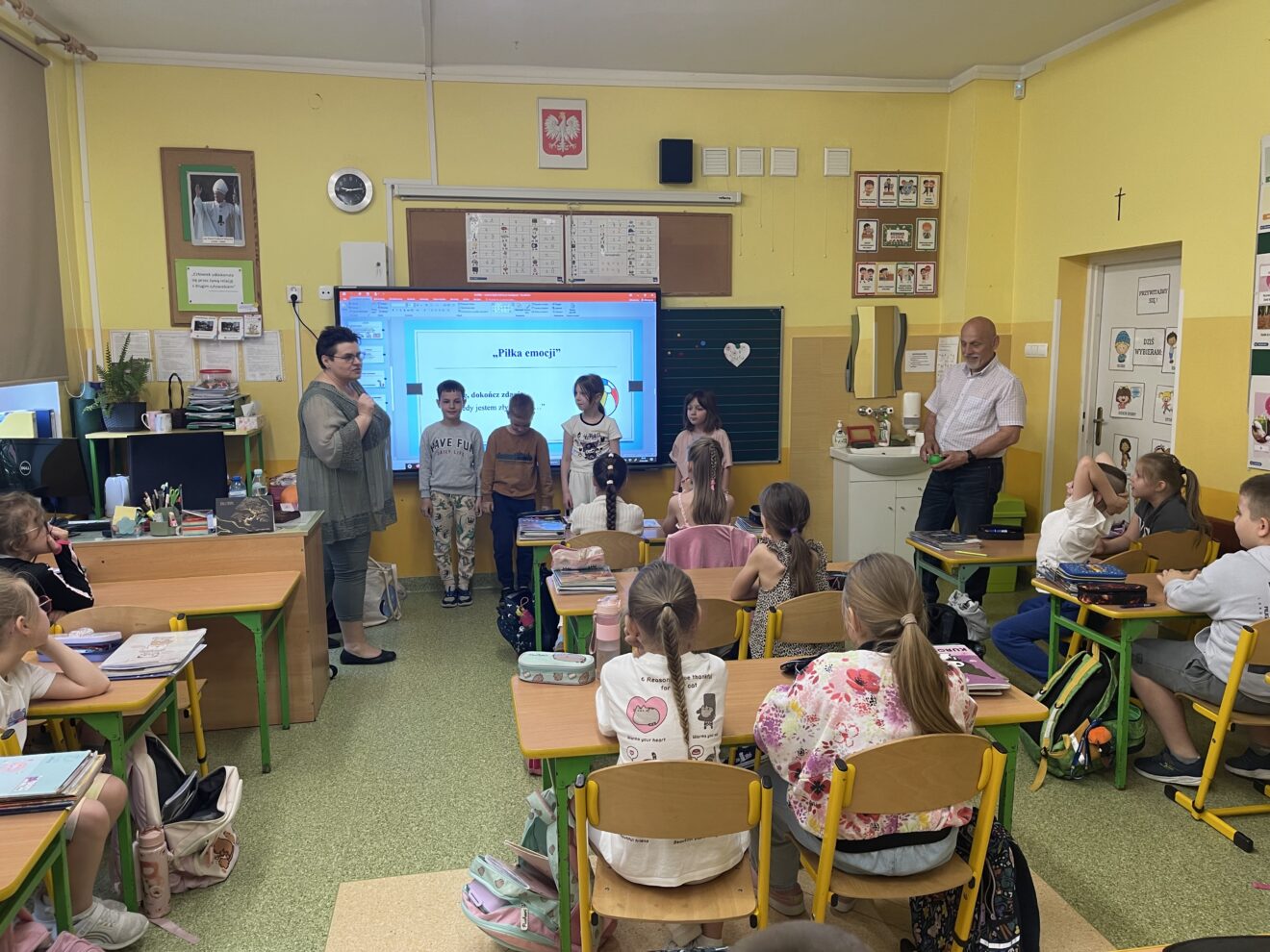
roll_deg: +0.4
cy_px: 476
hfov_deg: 69.4
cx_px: 635
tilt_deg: -7.9
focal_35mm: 25
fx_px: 917
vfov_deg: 54.9
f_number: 1.6
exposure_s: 1/50
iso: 64
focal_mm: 5.1
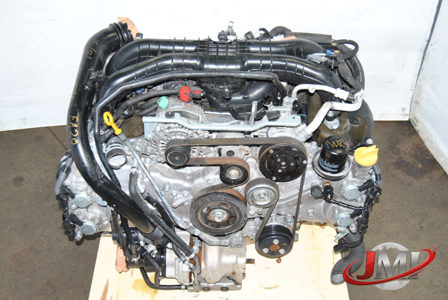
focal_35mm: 39
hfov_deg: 49.5
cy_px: 150
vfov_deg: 34.3
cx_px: 224
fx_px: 486
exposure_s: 1/200
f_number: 6.3
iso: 400
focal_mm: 26
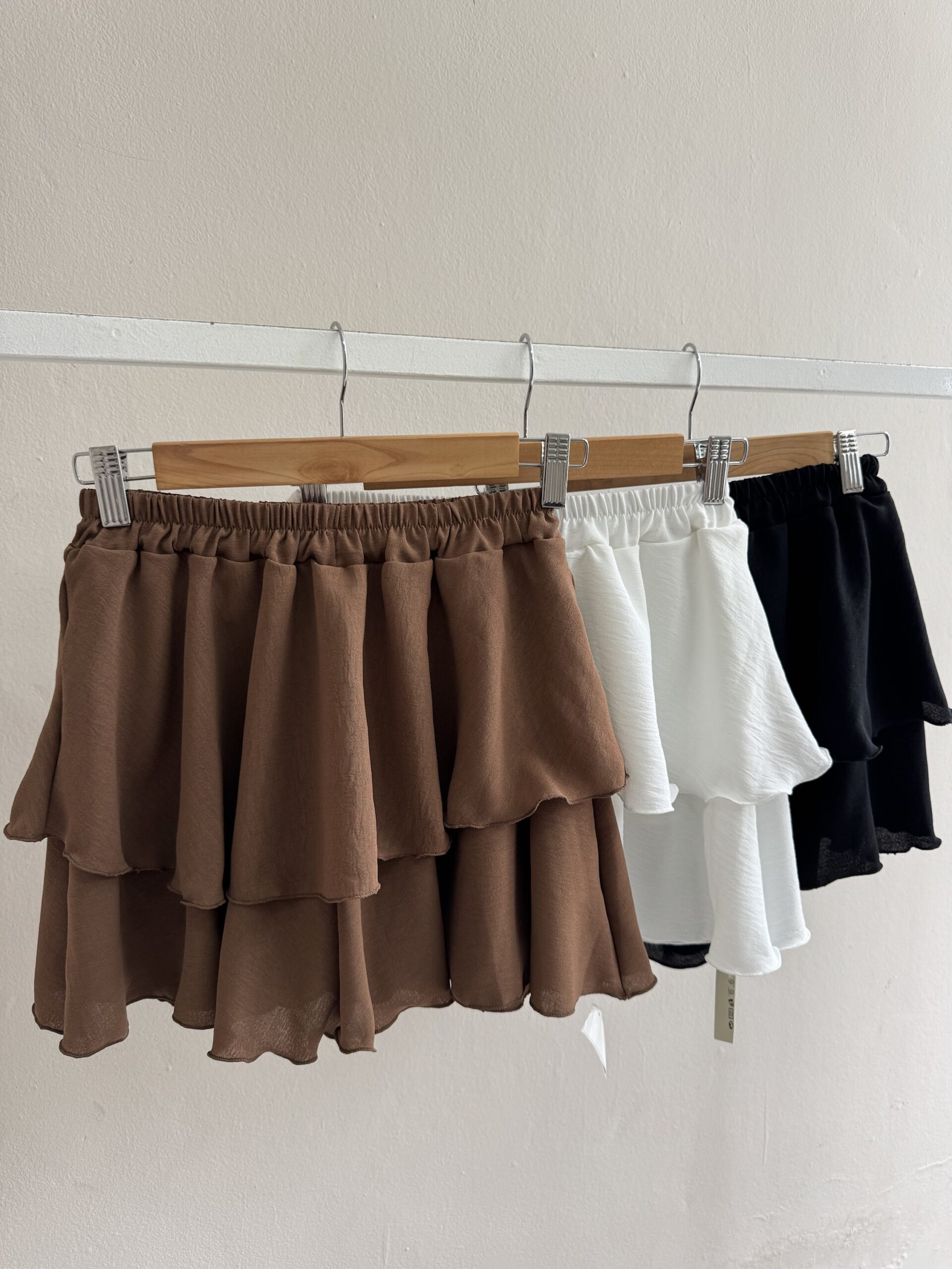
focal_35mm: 24
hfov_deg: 56.8
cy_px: 634
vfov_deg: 71.6
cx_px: 476
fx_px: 880
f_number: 1.78
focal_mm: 6.76
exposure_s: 1/287
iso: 80
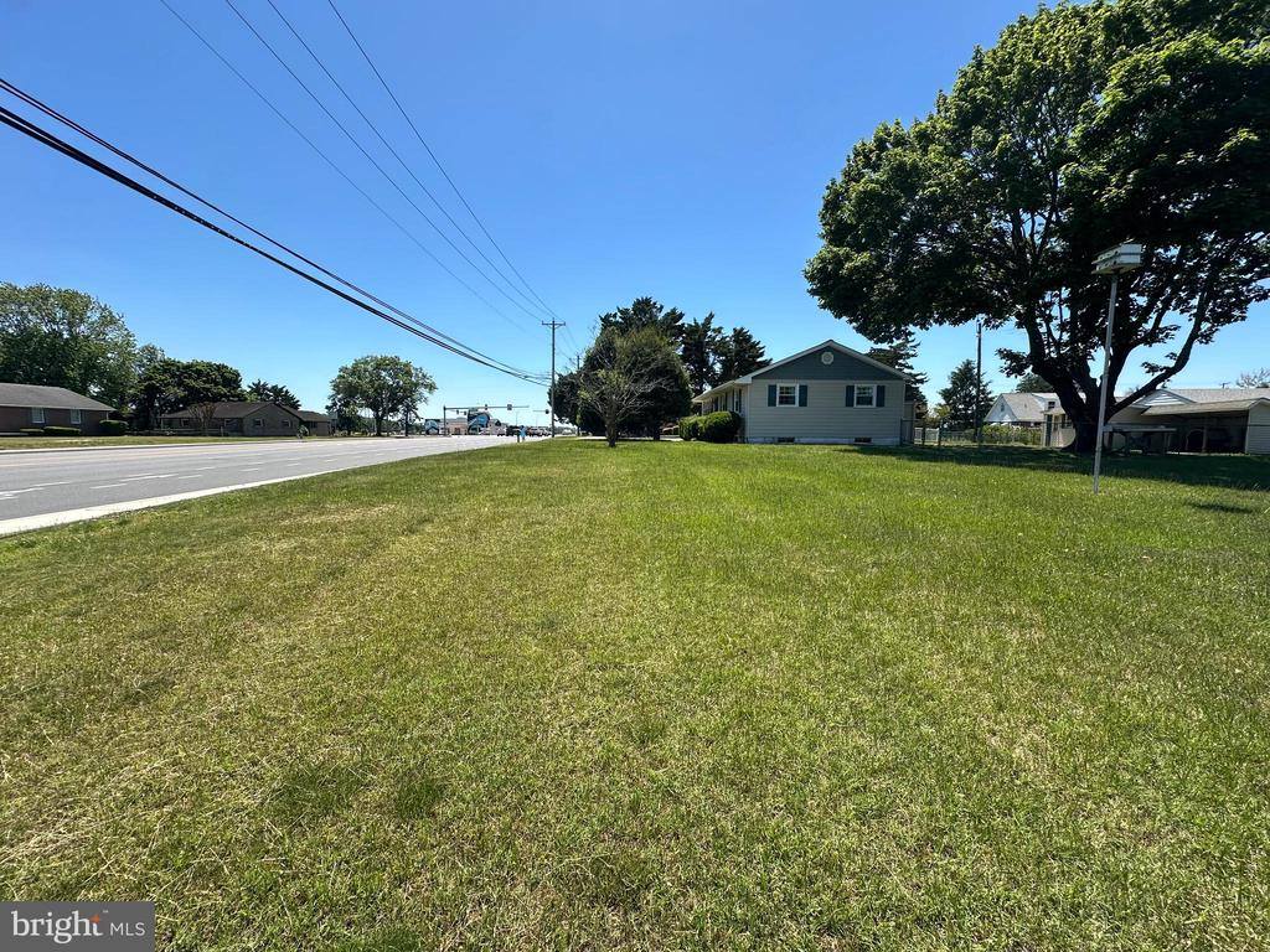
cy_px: 476
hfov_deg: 102.1
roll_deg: -0.7
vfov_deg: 85.7
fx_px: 514
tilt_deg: -4.7
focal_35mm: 14
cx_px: 635
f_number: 2.2
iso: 50
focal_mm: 2.22
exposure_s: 1/1795
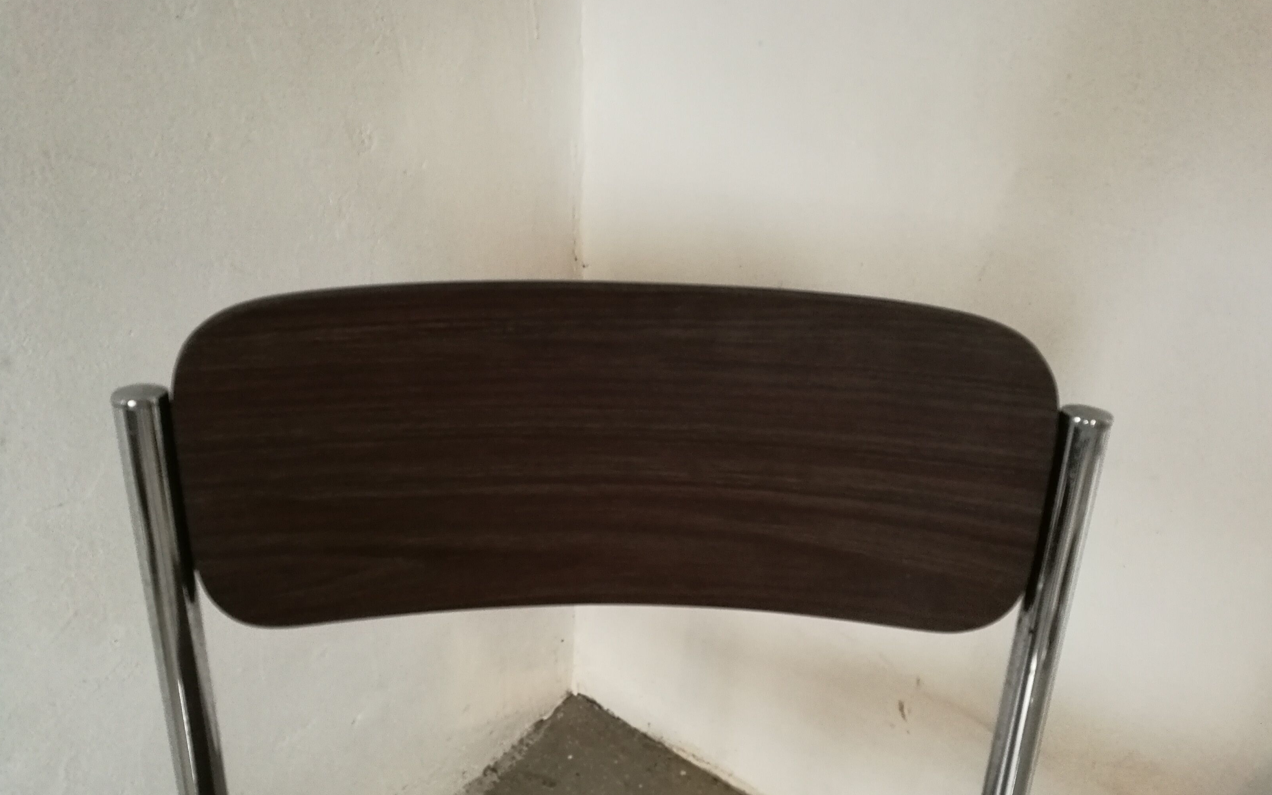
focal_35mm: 29
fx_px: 1005
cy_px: 459
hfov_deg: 64.6
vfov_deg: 43.0
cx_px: 636
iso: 400
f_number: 2.2
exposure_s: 1/25
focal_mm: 4.5
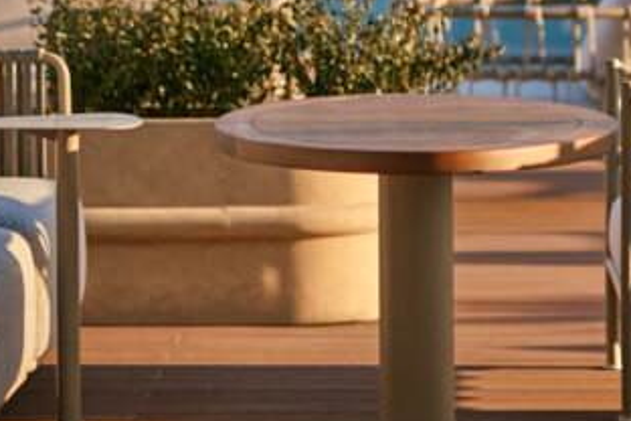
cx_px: 404
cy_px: -65
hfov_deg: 10.2
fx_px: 3540
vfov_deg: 6.8
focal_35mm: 202
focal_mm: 50
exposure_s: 1/3200
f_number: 1.4
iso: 64
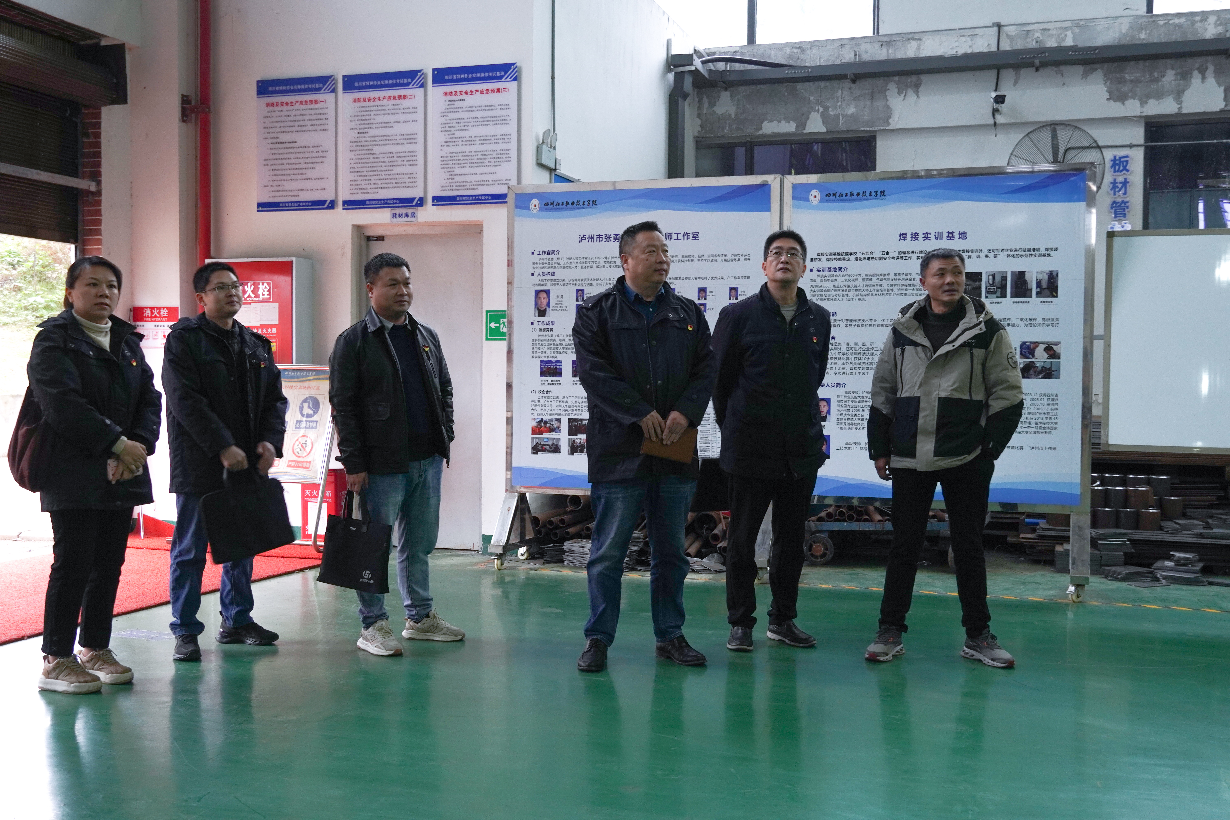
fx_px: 1332
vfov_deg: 34.2
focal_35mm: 39
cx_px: 615
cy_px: 410
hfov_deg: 49.6
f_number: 5
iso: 500
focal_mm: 26
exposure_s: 1/50
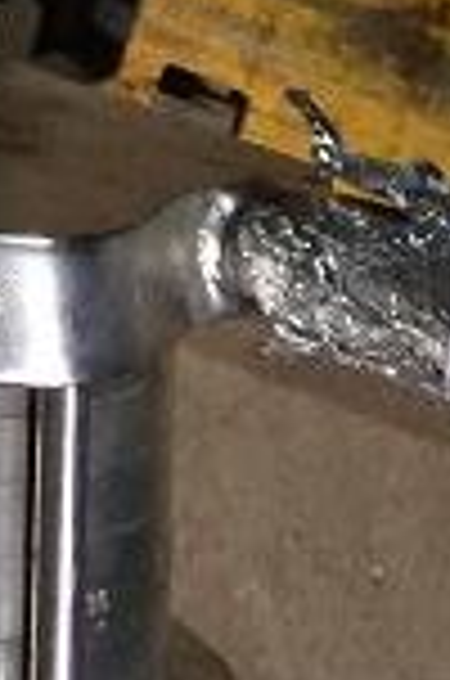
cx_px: -1060
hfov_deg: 6.1
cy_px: -878
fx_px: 3824
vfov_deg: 9.2
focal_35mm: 203
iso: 200
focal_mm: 4.12
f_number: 2.2
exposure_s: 1/33
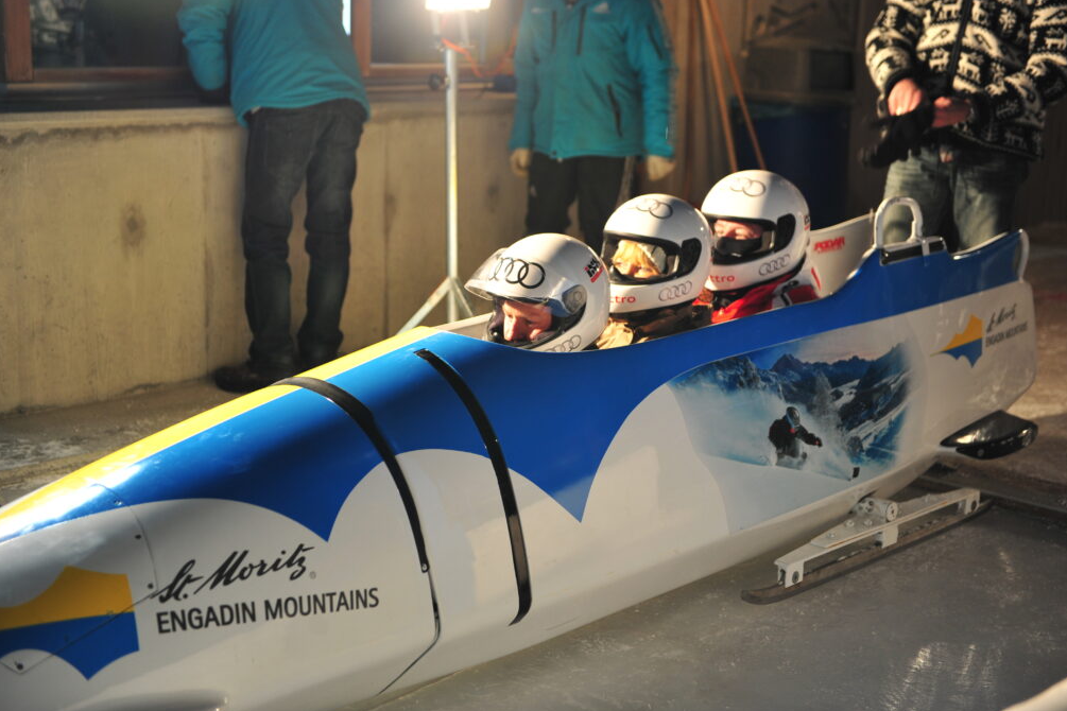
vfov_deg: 23.8
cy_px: 356
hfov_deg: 35.1
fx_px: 1689
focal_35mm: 57
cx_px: 539
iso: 640
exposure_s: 1/30
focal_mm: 56
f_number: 2.8
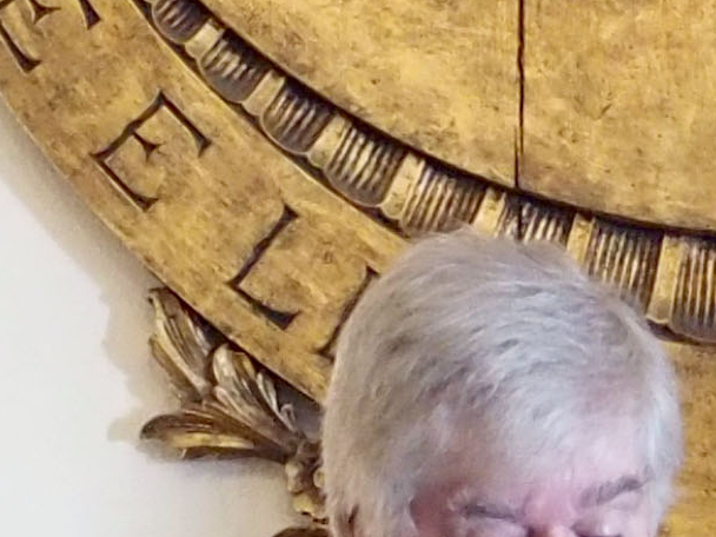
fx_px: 13507
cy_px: 551
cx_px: 345
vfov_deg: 2.3
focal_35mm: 653
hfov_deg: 3.0
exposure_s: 1/40
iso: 800
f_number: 2.8
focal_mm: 21.2
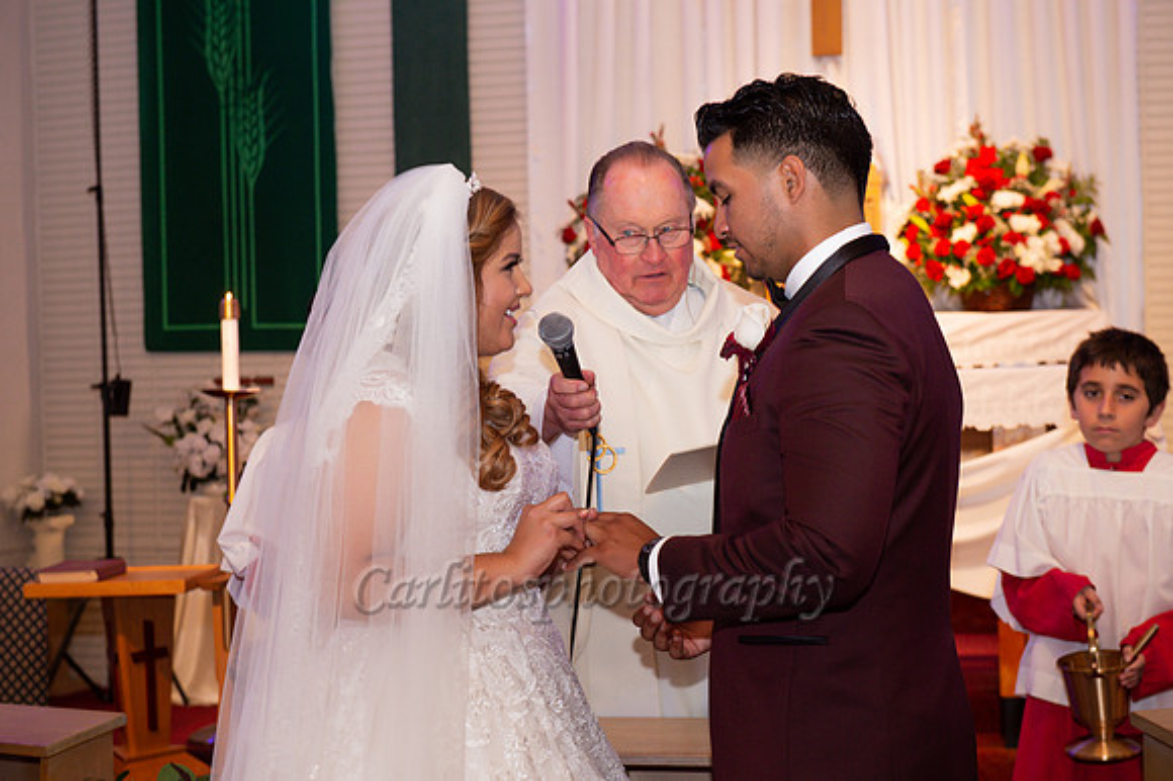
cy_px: 390
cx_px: 586
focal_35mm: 70
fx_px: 2279
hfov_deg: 28.9
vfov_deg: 19.4
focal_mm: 70
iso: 1250
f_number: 4.5
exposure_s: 1/60
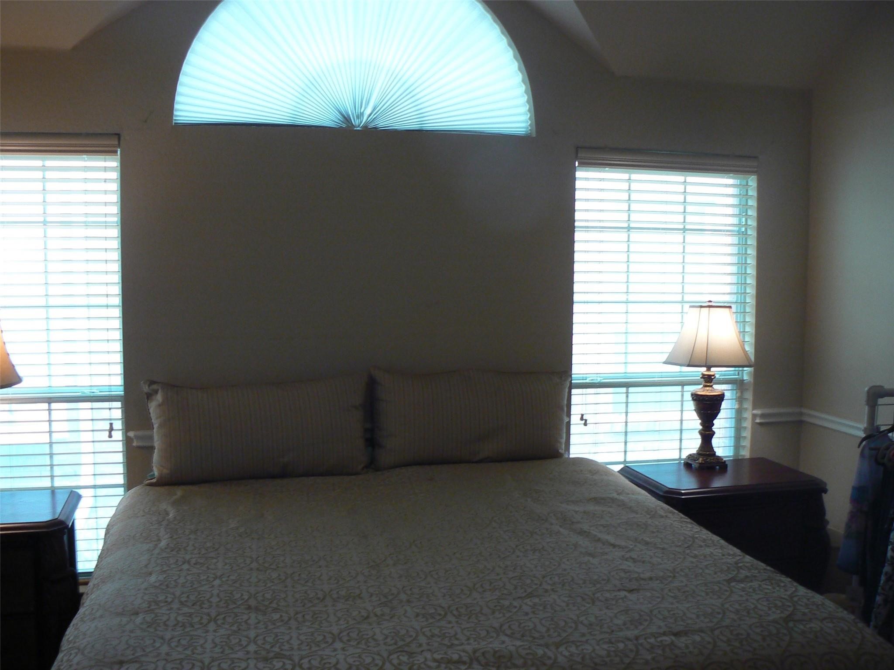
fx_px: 930
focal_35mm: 36
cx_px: 447
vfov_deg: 39.7
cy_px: 335
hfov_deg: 51.4
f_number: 2.8
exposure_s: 1/30
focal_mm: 6
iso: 125
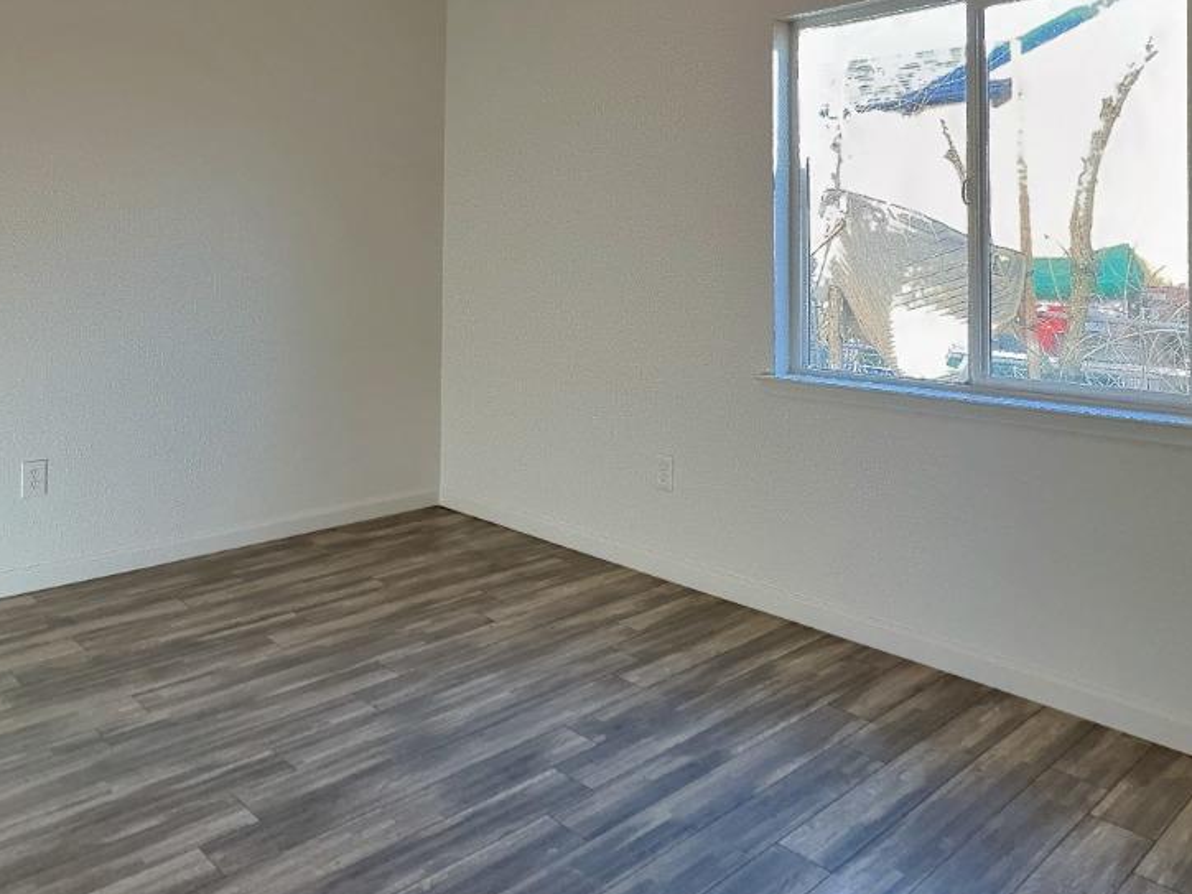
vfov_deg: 46.7
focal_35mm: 29
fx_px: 999
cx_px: 497
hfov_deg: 61.3
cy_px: 238
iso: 64
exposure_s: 1/107
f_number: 2.2
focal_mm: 2.22
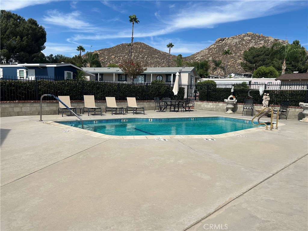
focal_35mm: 26
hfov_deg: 67.3
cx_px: 154
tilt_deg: -6.6
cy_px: 116
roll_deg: -1.8
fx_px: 231
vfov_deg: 53.1
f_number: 1.5
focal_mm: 5.7
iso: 50
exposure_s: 1/5587
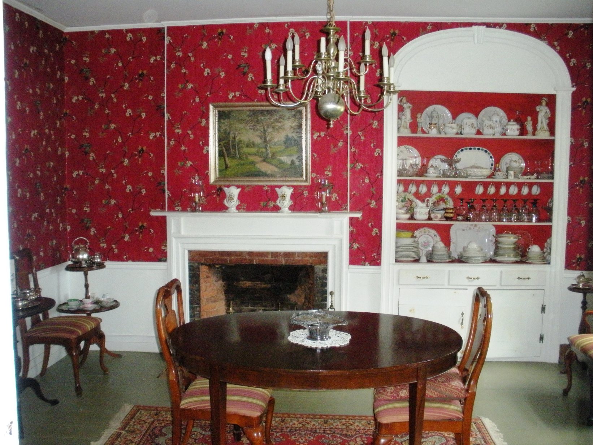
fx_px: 617
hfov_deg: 51.4
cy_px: 222
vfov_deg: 39.6
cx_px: 296
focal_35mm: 36
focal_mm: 6.3
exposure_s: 1/30
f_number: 3.5
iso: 509
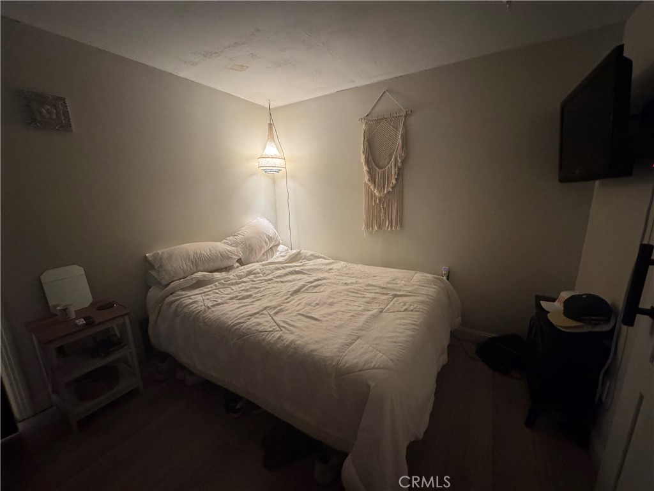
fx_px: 265
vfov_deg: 85.7
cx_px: 327
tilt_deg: -12.6
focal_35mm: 14
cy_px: 246
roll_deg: +0.4
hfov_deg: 102.1
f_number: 2.2
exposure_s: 1/60
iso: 640
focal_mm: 2.22
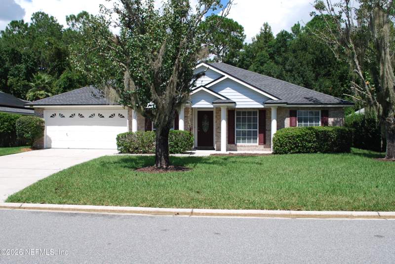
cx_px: 198
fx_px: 329
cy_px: 132
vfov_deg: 43.7
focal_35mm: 30
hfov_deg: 61.9
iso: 100
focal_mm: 20
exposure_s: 1/250
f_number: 8
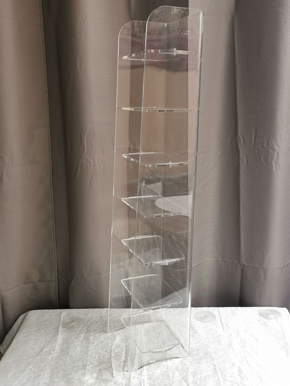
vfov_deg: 54.0
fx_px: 380
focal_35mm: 34
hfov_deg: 41.8
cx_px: 145
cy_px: 193
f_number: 1.8
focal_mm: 5.58
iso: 160
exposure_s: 1/100
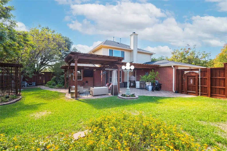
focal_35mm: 16
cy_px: 76
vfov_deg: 73.8
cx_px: 114
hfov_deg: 96.7
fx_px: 101
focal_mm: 16
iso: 100
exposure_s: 1/60
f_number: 7.1
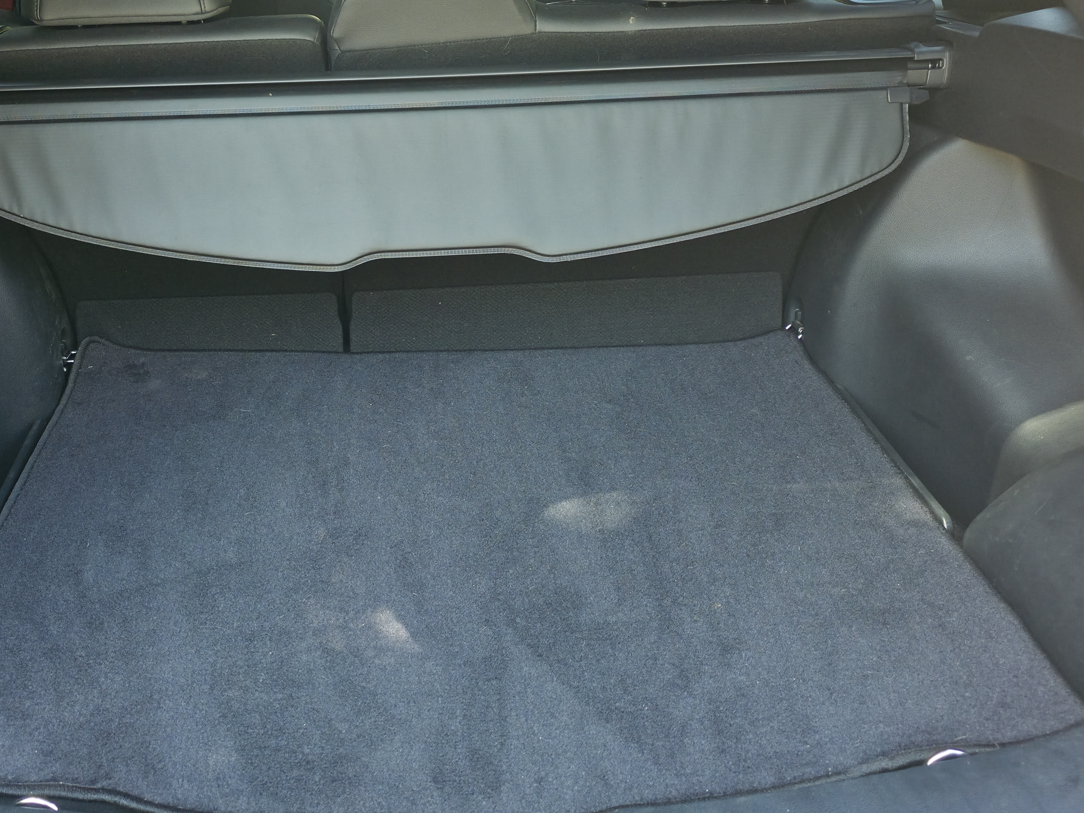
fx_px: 1253
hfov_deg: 46.4
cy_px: 335
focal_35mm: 40
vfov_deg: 35.9
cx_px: 408
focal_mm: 6.3
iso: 80
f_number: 1.7
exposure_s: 1/180
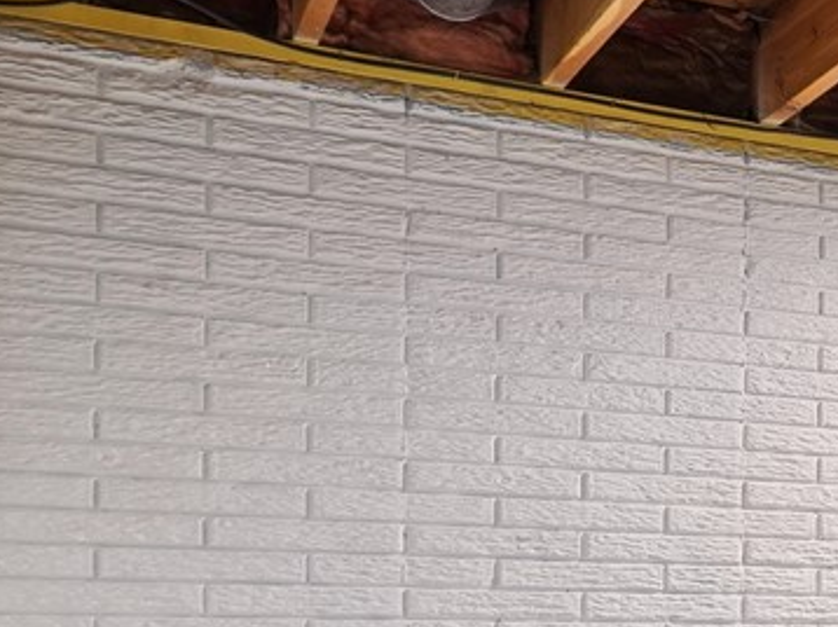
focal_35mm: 73
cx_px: 1712
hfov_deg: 17.8
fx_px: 1766
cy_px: 642
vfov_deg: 19.5
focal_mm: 16
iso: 400
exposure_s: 1/3.33
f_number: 9
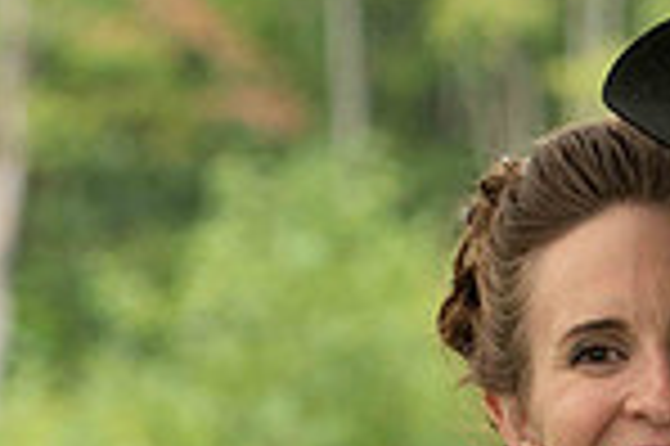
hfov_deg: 6.8
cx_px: 714
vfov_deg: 4.5
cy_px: 593
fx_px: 5652
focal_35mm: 304
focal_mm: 70
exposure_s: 1/200
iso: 400
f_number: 2.8
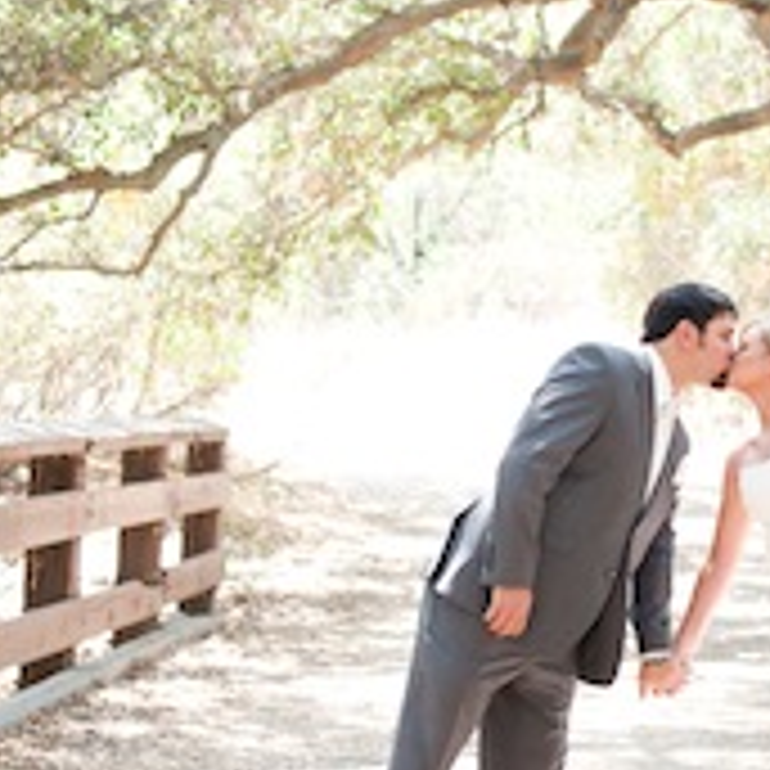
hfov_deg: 16.5
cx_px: 671
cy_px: 335
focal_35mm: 104
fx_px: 2617
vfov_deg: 16.7
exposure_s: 1/250
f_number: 2.8
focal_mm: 35
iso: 320
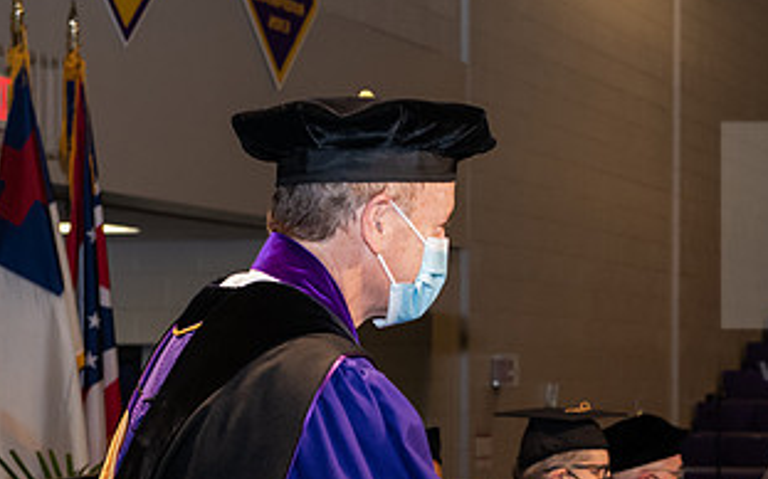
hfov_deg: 17.5
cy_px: 421
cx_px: 647
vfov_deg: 11.0
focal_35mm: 118
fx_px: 2468
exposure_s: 1/200
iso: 1600
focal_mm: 62
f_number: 6.3
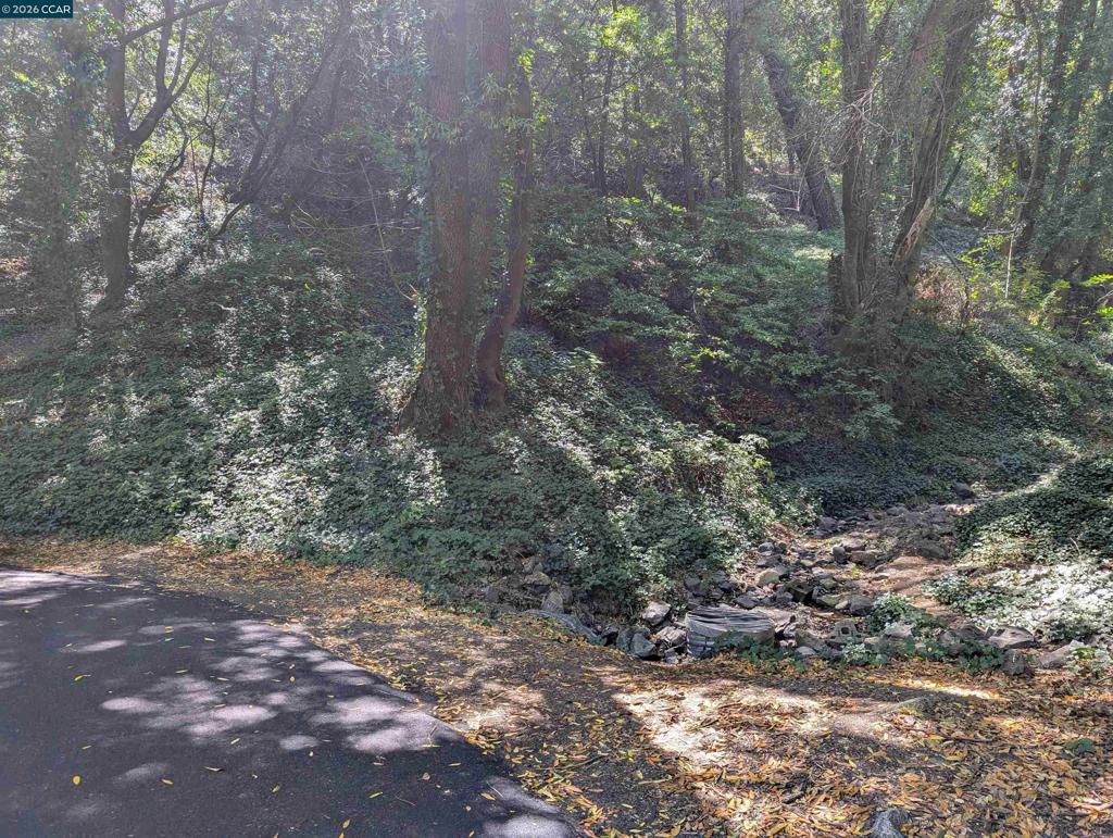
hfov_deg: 71.5
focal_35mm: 24
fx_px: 773
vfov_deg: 56.9
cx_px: 556
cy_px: 419
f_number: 1.85
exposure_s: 1/160
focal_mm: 6.81
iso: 63
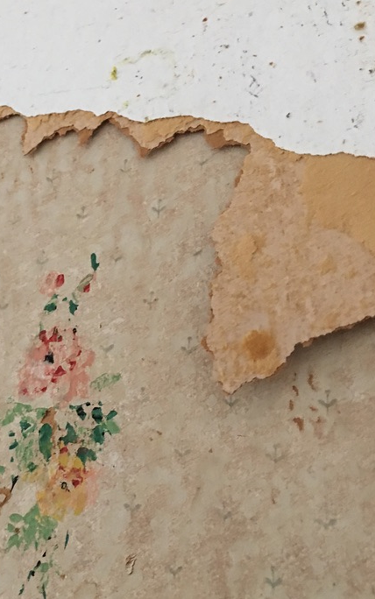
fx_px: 752
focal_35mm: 46
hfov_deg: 27.1
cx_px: 46
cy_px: 350
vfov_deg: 43.3
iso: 80
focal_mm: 4.15
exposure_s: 1/15
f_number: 2.2
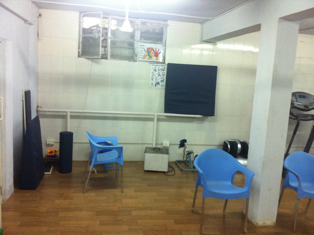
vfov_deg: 40.6
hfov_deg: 52.7
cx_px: 157
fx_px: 317
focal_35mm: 35
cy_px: 118
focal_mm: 3.85
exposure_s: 1/17
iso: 200
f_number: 2.8
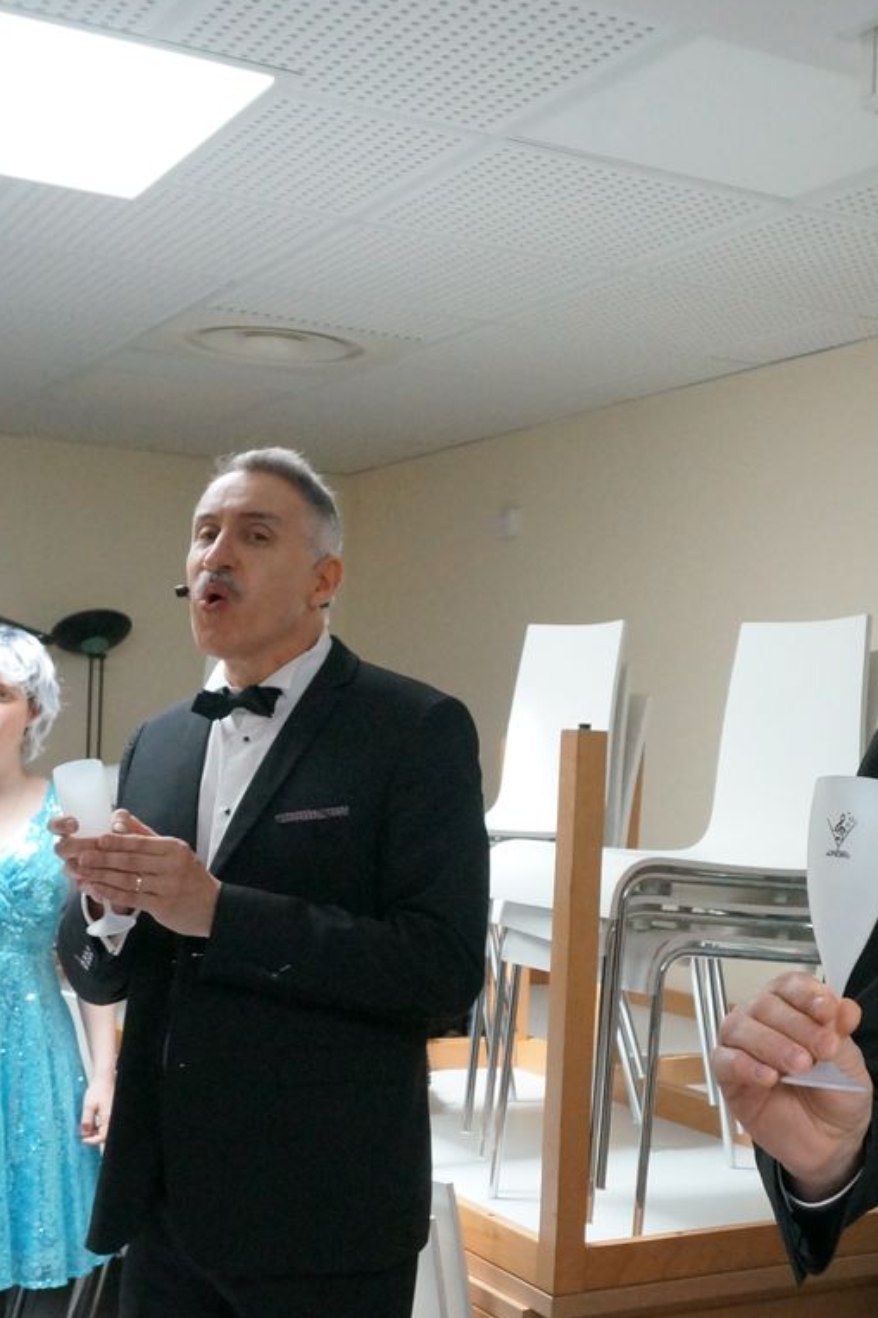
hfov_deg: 26.2
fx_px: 1866
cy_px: 776
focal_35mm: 51
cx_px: 641
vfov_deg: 38.8
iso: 2000
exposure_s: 1/160
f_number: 4
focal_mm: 16
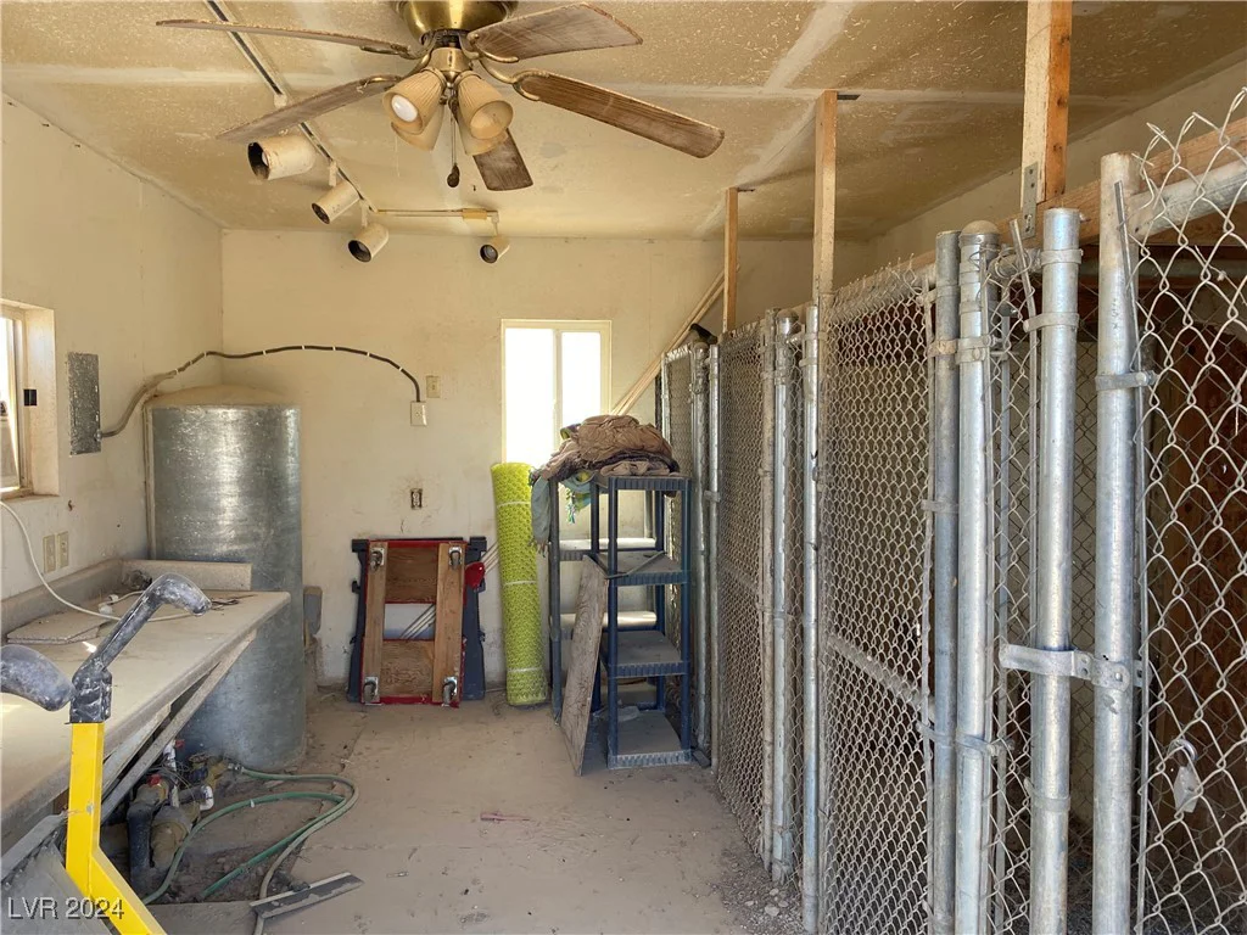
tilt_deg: -4.4
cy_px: 468
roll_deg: +2.5
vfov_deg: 53.1
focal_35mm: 26
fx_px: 937
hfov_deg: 67.3
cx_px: 624
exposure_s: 1/122
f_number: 1.8
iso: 50
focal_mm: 4.25
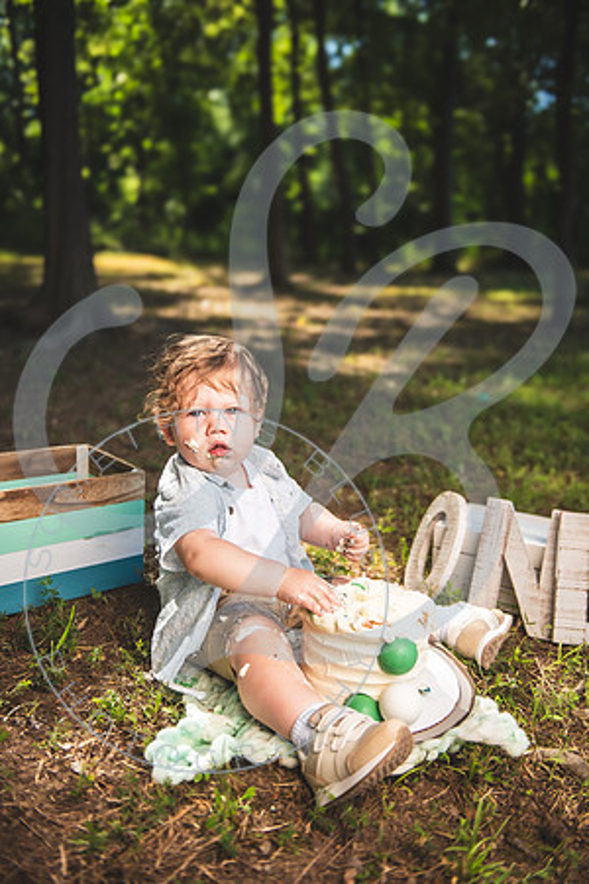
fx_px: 785
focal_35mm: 32
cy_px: 442
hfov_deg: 41.1
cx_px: 294
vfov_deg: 58.7
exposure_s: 1/800
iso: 100
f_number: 2.8
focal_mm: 32
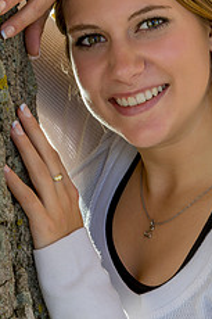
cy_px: 87
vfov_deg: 14.9
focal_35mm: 137
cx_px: 114
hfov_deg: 10.0
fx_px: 1212
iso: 100
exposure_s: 1/25
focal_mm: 70
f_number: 9
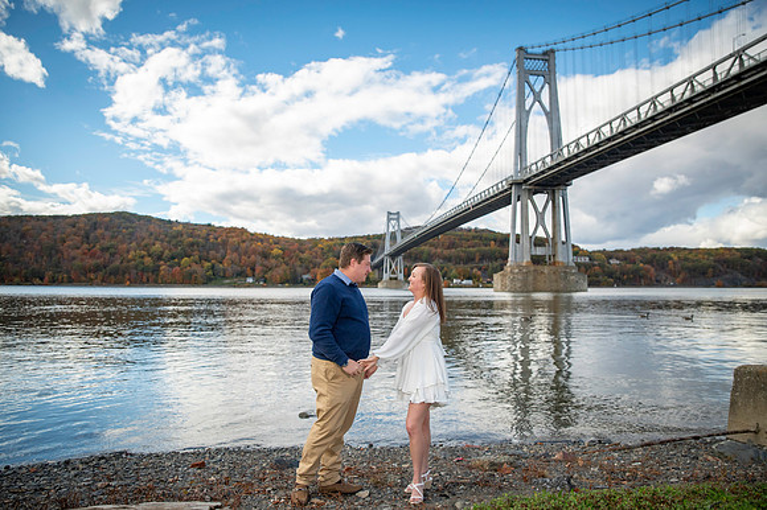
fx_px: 515
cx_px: 384
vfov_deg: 52.7
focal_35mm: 24
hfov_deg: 73.3
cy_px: 255
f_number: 3.2
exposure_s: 1/8000
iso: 1250
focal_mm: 24
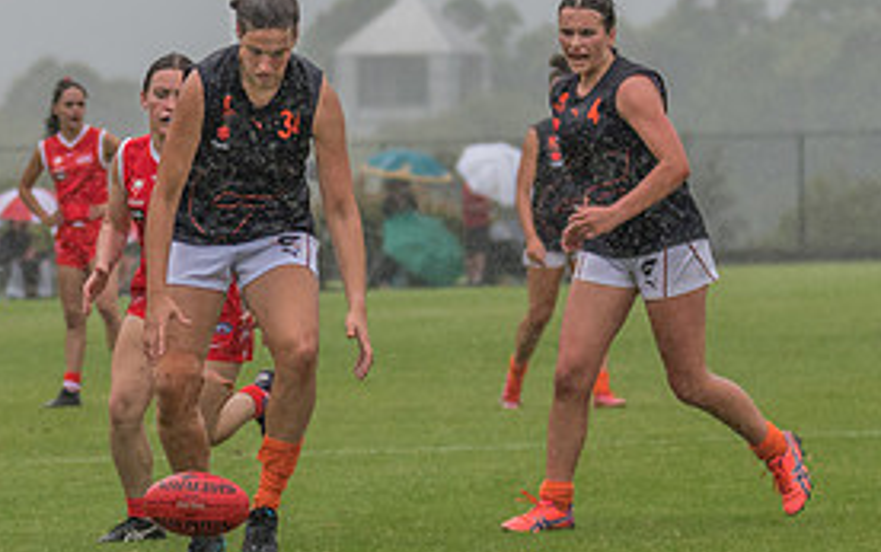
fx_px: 11054
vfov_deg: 2.9
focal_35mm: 460
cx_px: 179
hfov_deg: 4.6
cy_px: 200
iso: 560
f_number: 5
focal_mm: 150
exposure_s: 1/1600
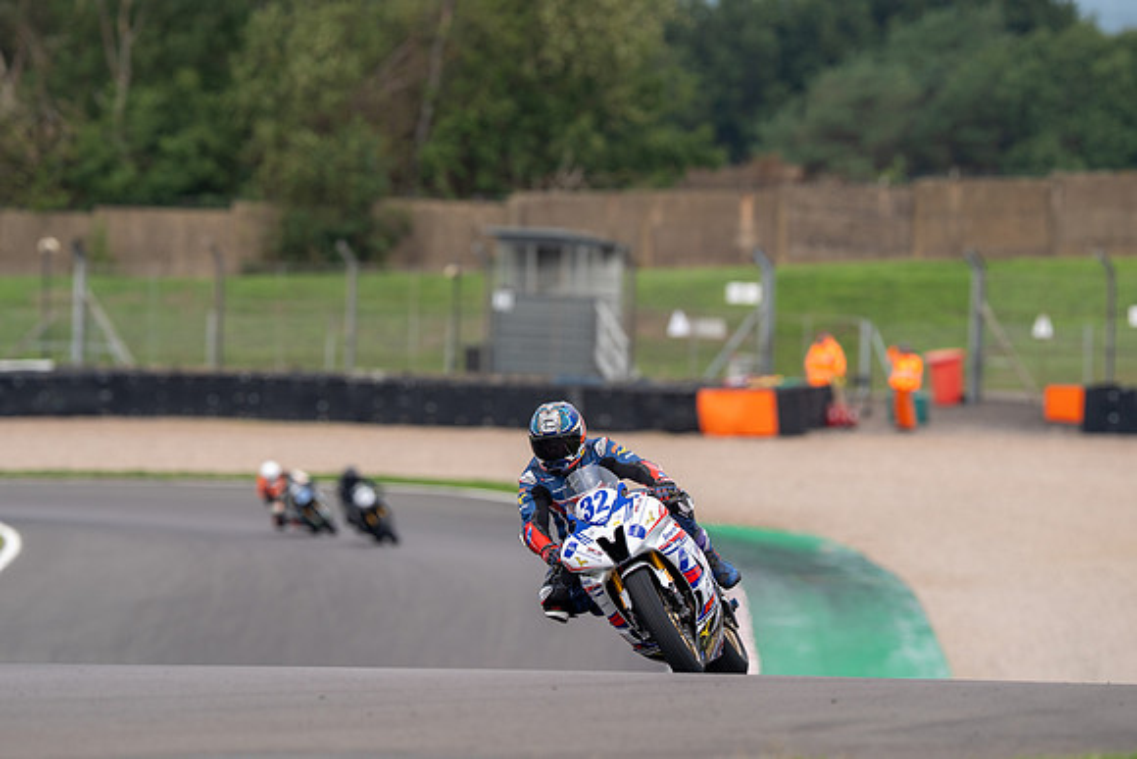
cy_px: 340
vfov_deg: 2.1
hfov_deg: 3.1
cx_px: 535
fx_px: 20921
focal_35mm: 662
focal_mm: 600
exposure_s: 1/500
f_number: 8
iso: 250
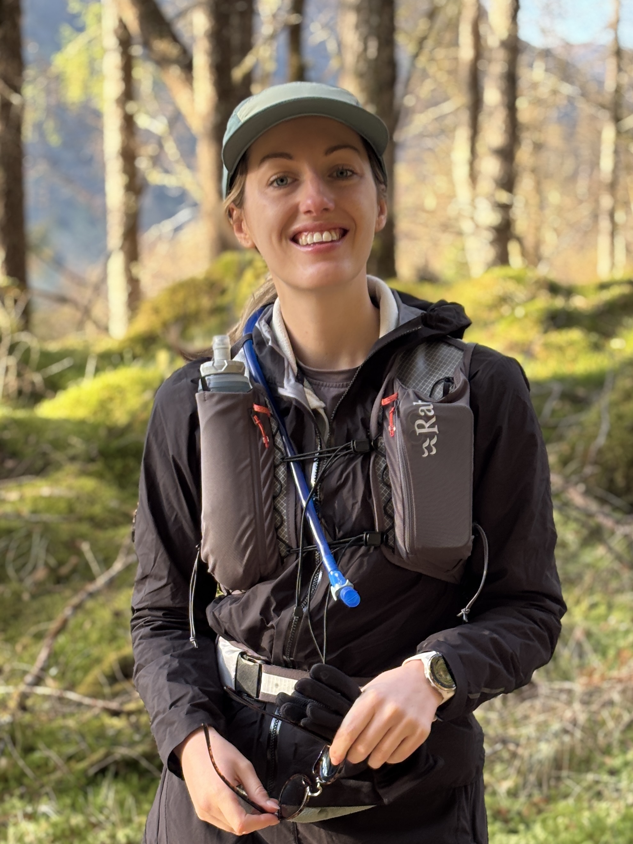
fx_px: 1268
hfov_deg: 28.0
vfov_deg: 36.8
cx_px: 316
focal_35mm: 52
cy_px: 422
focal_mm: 5.96
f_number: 1.6
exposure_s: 1/116
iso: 50
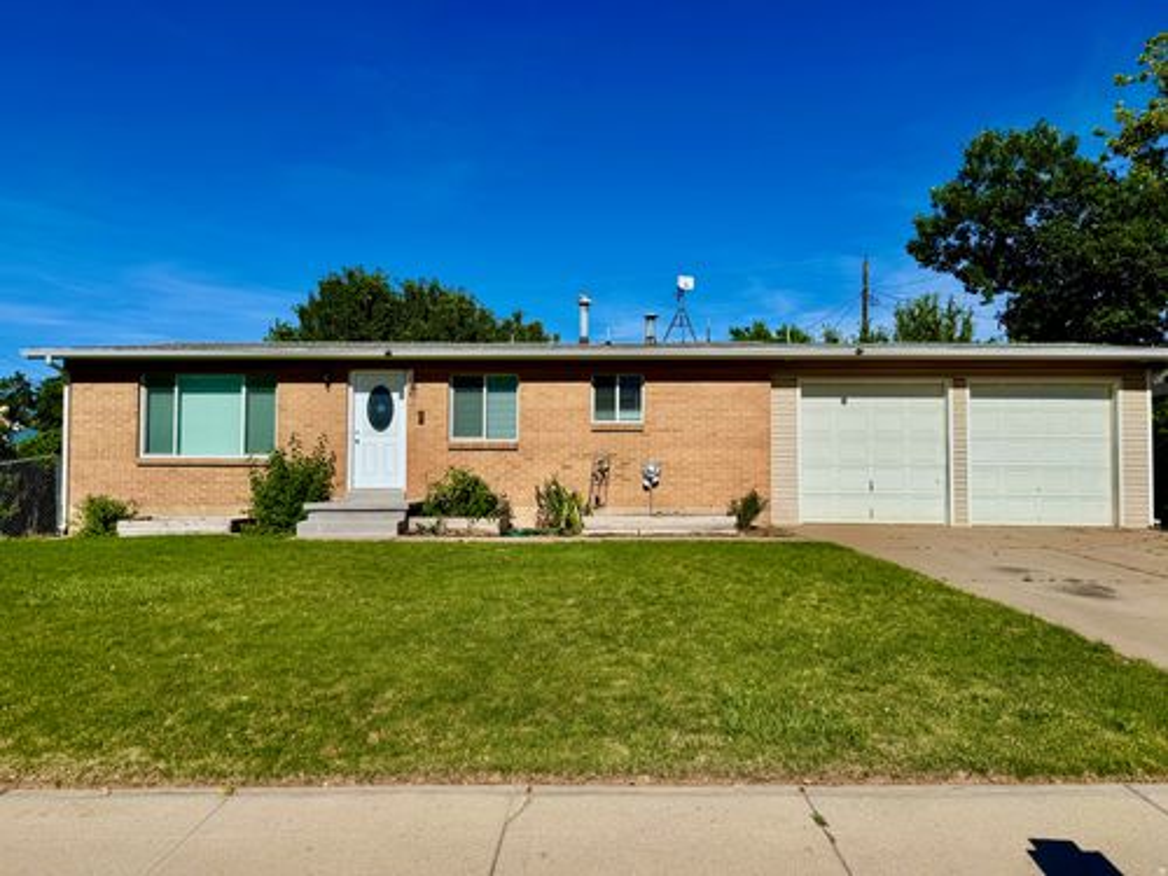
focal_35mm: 24
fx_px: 810
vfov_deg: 56.8
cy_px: 438
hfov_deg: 71.6
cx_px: 584
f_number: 1.78
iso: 80
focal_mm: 6.76
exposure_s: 1/9009
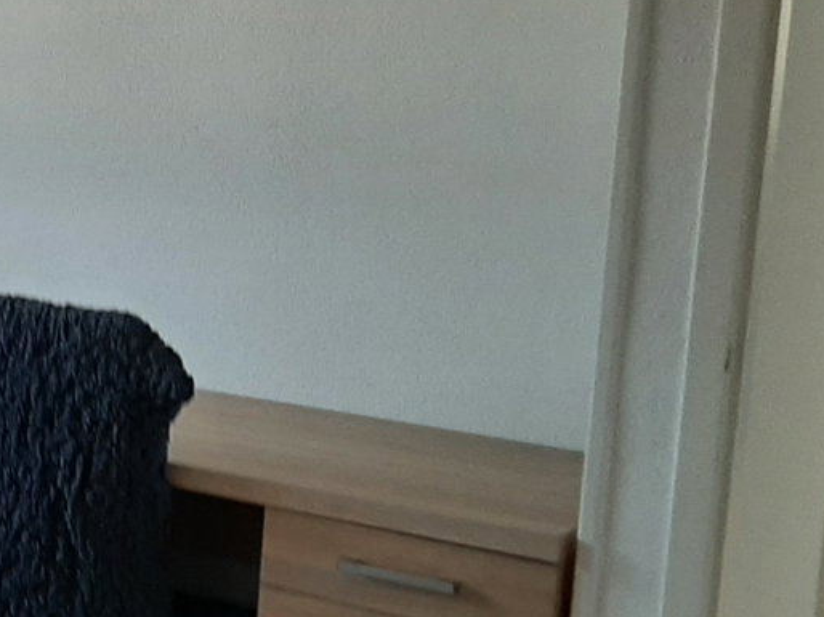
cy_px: 260
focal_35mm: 81
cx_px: -367
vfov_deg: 18.2
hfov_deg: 20.9
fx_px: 1927
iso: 80
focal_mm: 3.93
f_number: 1.7
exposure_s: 1/50
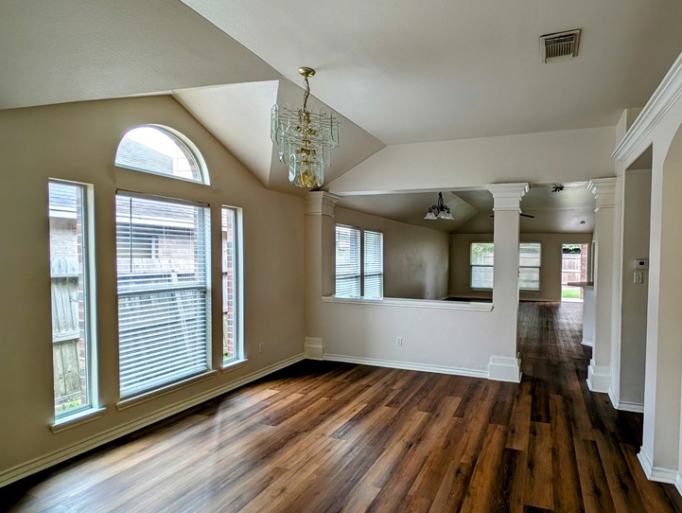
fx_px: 335
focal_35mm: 17
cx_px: 434
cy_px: 266
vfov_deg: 74.8
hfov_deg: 88.8
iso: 41
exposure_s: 1/67
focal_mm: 2.23
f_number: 1.95
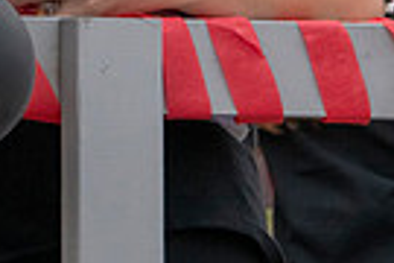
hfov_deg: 2.8
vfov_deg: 1.9
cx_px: -111
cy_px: -221
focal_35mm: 731
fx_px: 8000
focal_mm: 170
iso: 3200
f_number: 11
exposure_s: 1/500
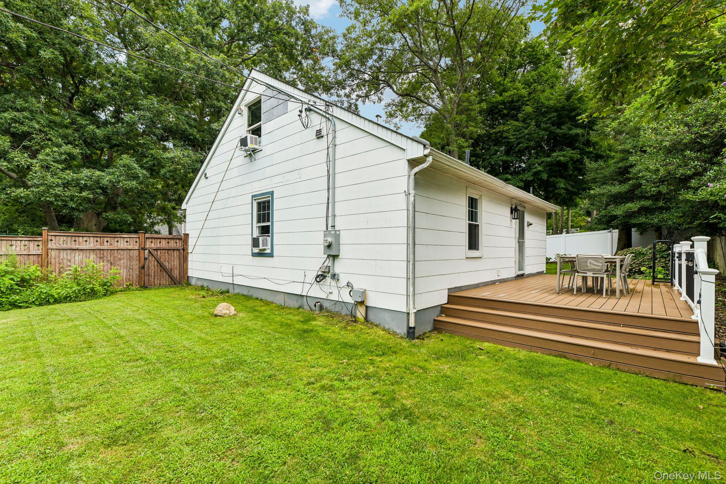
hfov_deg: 96.7
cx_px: 363
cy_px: 242
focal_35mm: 16
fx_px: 323
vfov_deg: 73.7
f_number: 9
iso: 250
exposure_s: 1/125
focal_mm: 16
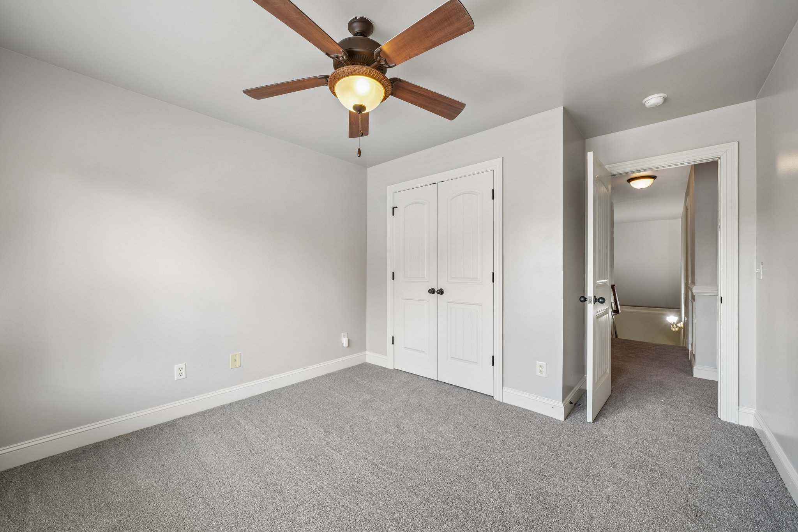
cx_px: 399
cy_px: 266
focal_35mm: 14
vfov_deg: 81.2
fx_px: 310
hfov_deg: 104.3
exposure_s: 1/20
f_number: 8
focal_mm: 14
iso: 400
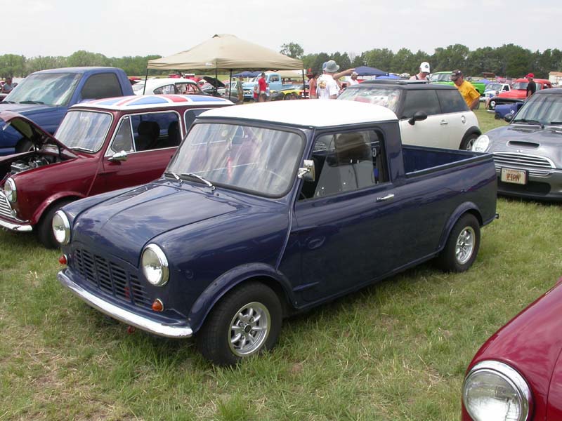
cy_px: 210
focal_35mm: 38
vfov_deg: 37.7
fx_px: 617
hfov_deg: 49.0
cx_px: 281
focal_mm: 7.85
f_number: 6.7
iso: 100
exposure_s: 1/250
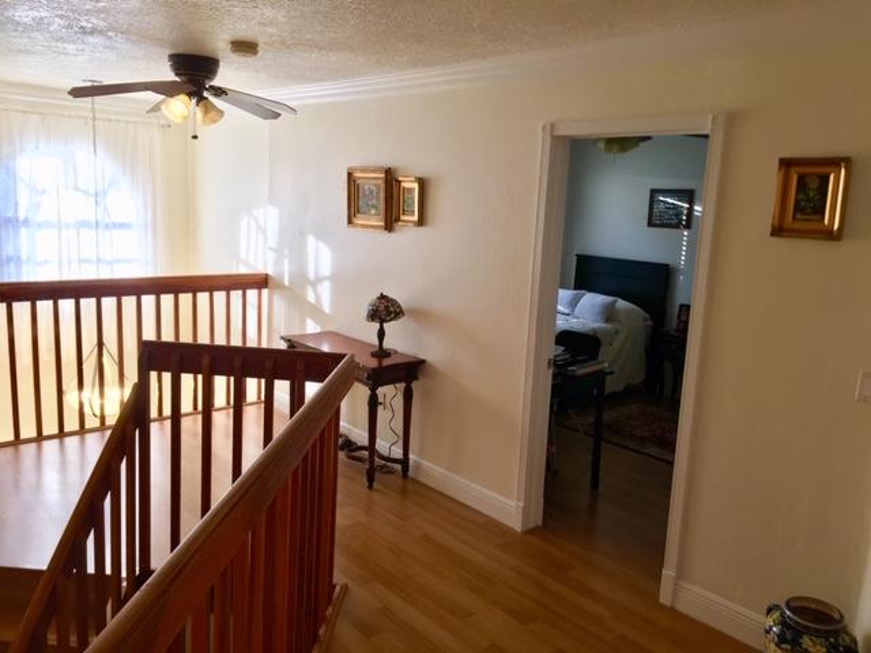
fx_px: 730
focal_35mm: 29
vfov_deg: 48.2
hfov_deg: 61.7
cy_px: 326
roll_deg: -3.2
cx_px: 436
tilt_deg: -7.8
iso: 25
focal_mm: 4.15
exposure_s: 1/40
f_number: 2.2
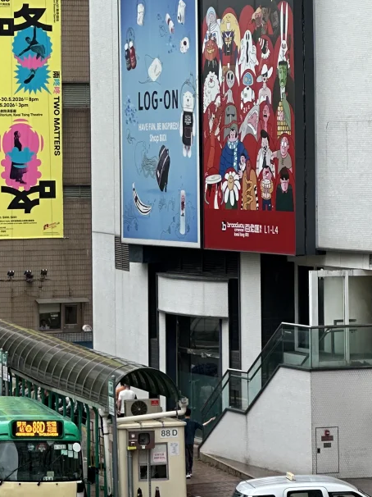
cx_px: -2
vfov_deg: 10.8
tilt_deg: +0.4
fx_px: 2624
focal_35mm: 183
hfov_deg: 8.1
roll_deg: -0.5
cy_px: 123
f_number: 2.8
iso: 32
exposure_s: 1/200
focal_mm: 9
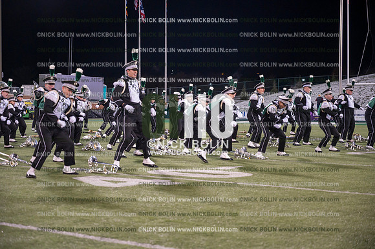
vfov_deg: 19.4
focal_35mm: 70
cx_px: 188
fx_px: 729
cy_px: 124
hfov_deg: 28.9
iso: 3200
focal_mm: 70
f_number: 4
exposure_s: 1/640
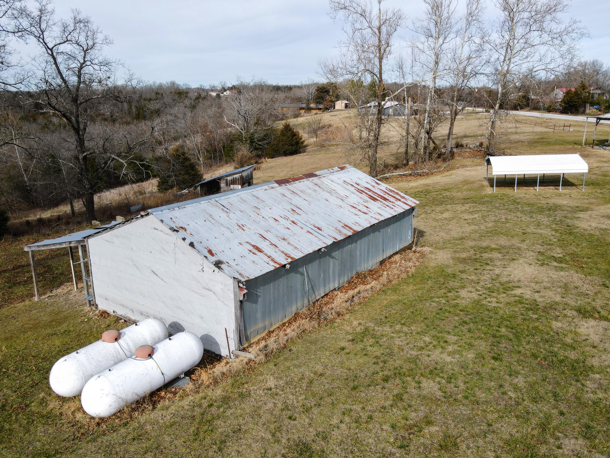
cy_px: 229
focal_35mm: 24
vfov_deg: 56.8
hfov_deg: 71.6
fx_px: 423
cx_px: 305
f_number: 2.8
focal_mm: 4.5
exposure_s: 1/500
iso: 100
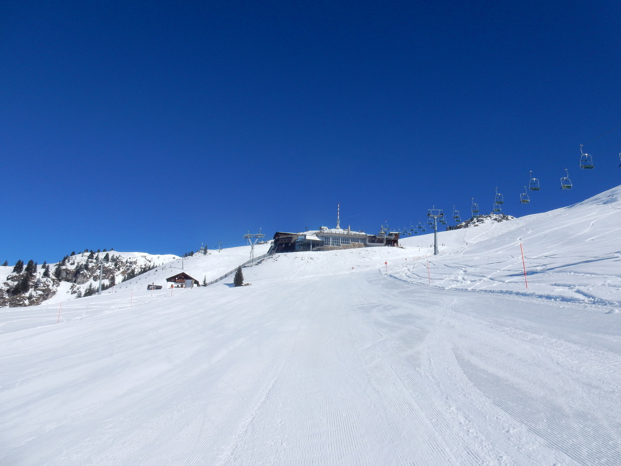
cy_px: 233
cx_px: 310
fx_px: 448
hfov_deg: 69.4
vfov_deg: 54.9
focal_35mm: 25
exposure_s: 1/2000
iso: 125
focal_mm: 4.5
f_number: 4.5
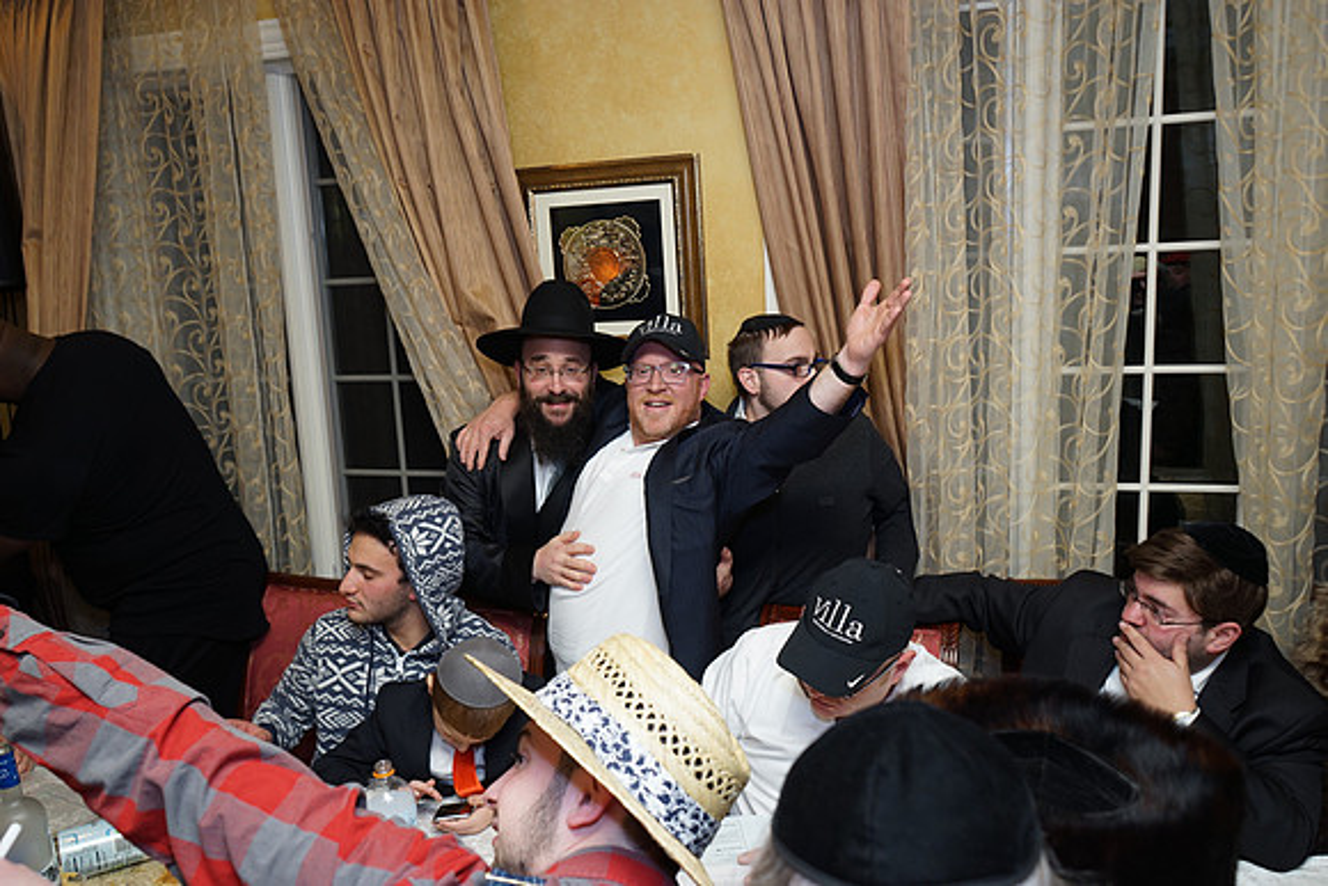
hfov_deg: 65.5
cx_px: 664
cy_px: 443
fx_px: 1033
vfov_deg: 46.4
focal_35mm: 28
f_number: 5
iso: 640
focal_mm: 28
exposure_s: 1/100
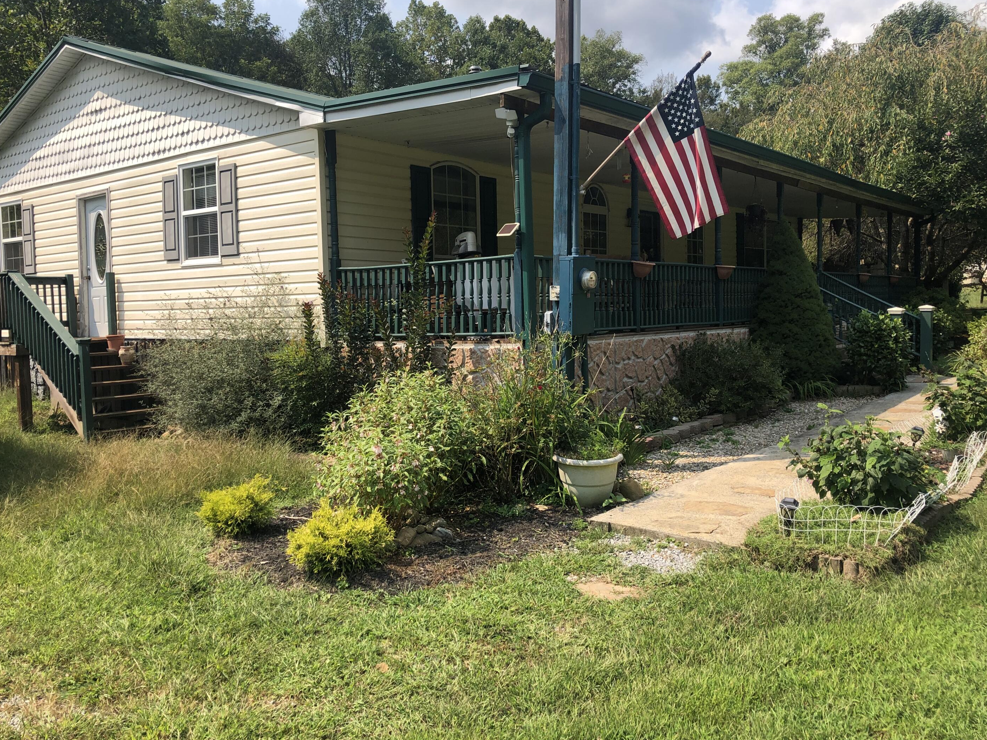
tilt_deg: -2.5
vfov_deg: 46.8
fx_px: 855
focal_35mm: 30
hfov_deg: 60.0
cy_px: 352
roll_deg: +1.5
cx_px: 480
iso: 20
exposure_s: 1/1279
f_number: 1.8
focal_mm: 4
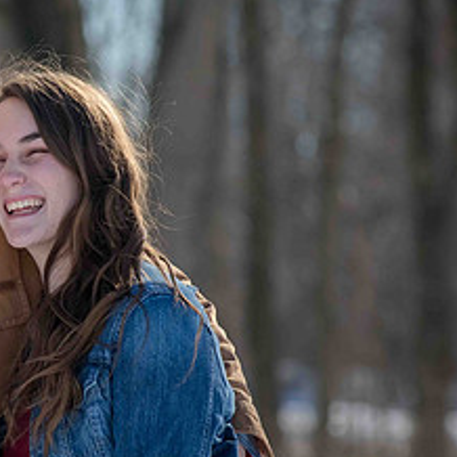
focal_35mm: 350
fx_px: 5228
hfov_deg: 5.0
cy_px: 253
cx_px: -4
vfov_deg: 5.0
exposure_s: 1/1600
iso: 400
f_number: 6.3
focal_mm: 155
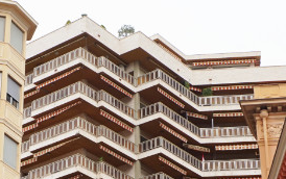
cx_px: 94
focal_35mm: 102
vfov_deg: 12.6
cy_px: 193
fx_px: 800
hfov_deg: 20.2
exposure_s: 1/250
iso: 100
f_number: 6.3
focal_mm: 23
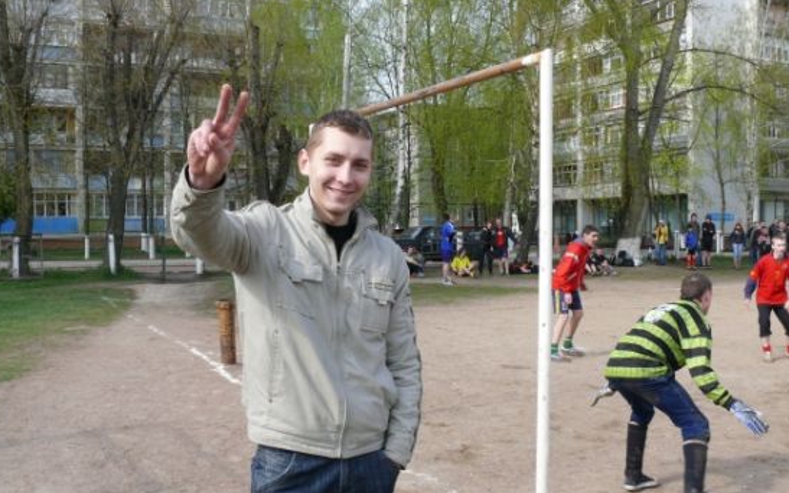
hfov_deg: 51.5
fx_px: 817
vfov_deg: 33.6
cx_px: 389
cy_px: 268
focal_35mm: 38
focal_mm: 7.4
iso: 100
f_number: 5.6
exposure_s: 1/200
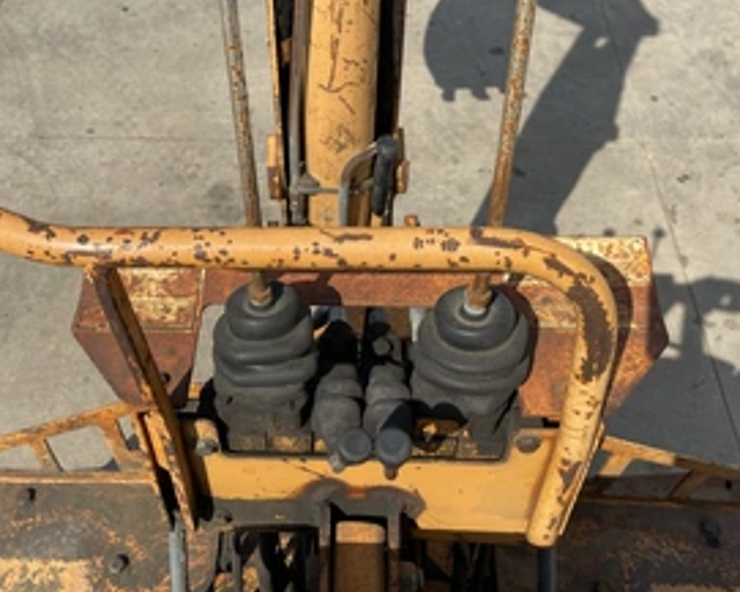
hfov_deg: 49.7
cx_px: 268
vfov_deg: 41.1
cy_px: 259
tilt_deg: -50.6
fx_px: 789
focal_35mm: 36
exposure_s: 1/3165
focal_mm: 5.1
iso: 32
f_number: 1.6
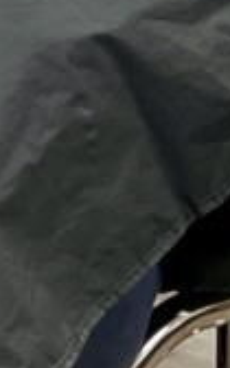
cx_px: 434
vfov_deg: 10.1
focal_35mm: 168
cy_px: -629
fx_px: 1685
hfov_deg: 7.5
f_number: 1.6
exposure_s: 1/60
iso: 80
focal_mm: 5.1
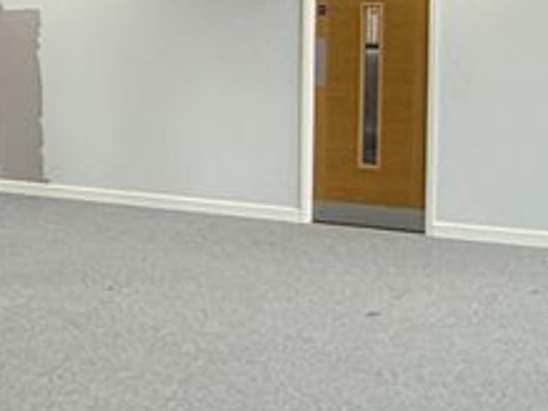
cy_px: 66
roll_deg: -0.4
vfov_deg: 20.4
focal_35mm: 71
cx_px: -108
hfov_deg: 24.8
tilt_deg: -2.2
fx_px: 1123
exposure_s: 1/100
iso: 64
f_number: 2.2
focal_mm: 2.22
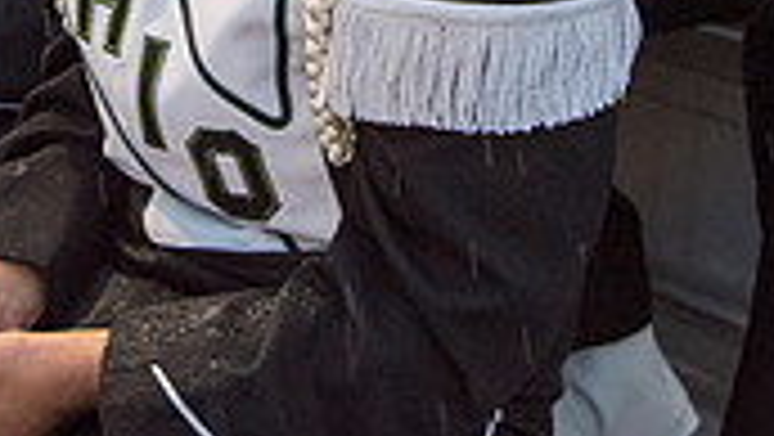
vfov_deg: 12.9
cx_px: 32
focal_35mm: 85
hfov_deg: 24.1
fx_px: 1746
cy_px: -348
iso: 2000
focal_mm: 24
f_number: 3.2
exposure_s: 1/320
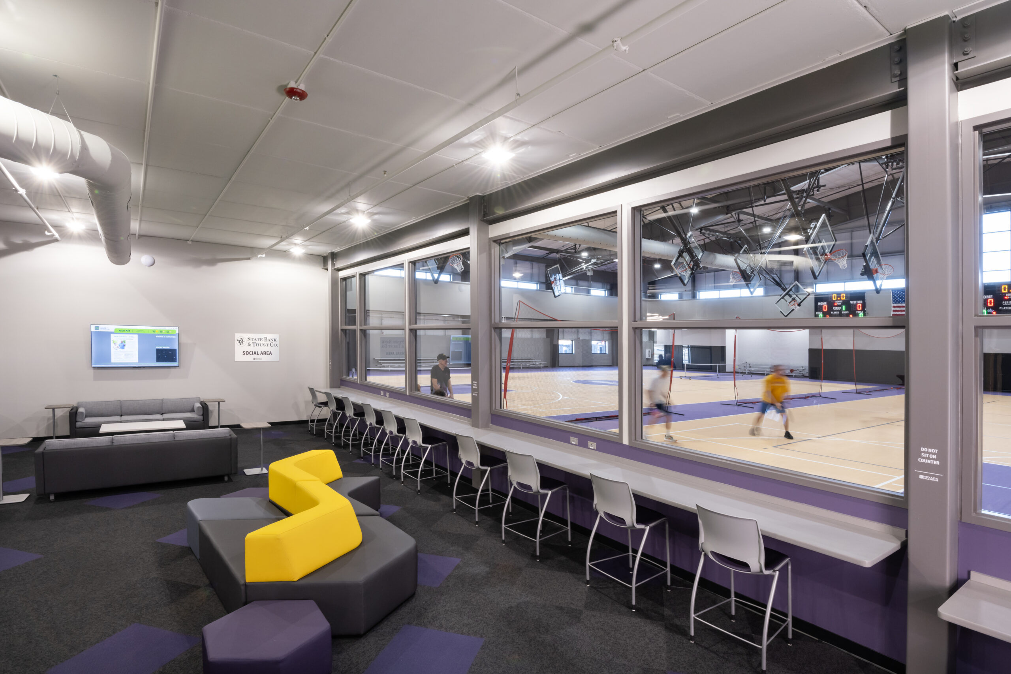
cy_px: 337
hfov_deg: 90.0
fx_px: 505
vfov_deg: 67.4
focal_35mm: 18
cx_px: 506
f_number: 14
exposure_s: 1/4
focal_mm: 18
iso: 400
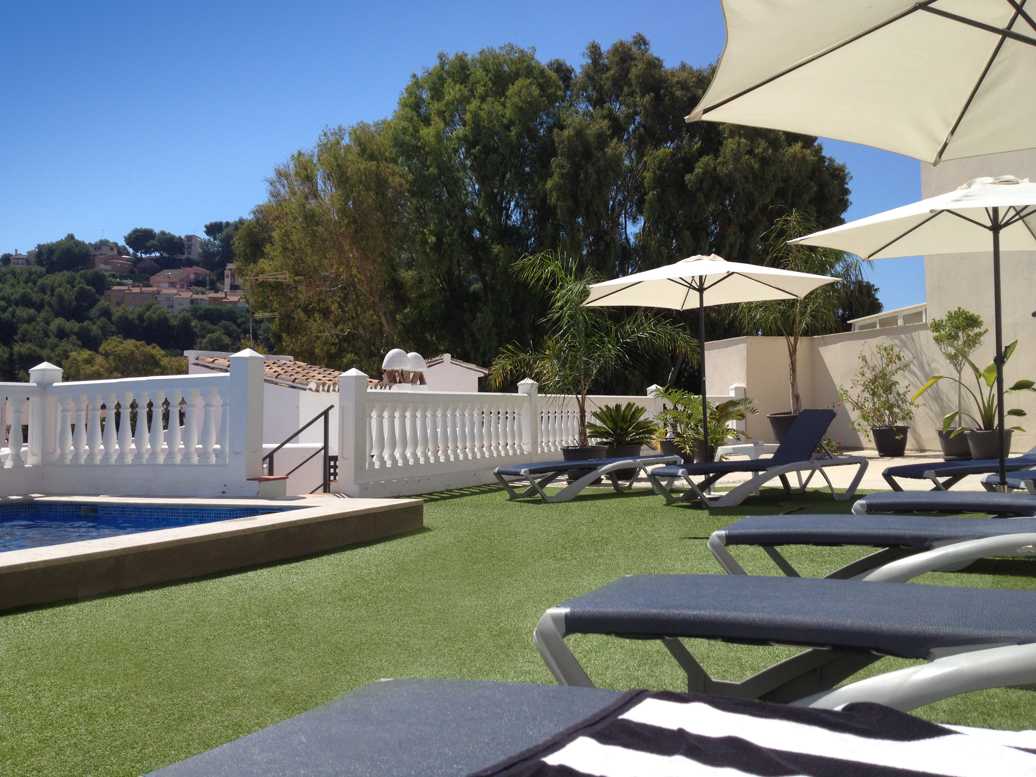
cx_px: 518
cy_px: 388
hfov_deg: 52.6
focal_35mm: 35
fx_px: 1047
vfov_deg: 40.7
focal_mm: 4.28
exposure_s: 1/1972
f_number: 2.4
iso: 64
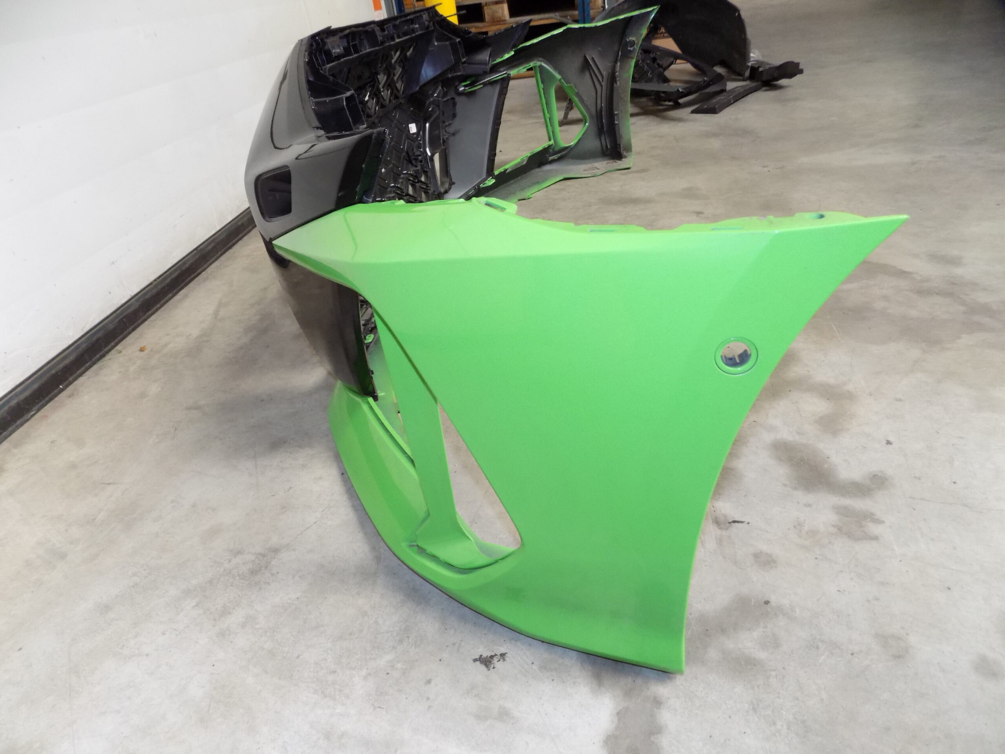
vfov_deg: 58.9
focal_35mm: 23
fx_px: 668
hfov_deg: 73.9
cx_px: 502
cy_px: 377
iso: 280
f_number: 3.1
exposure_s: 1/30
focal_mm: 4
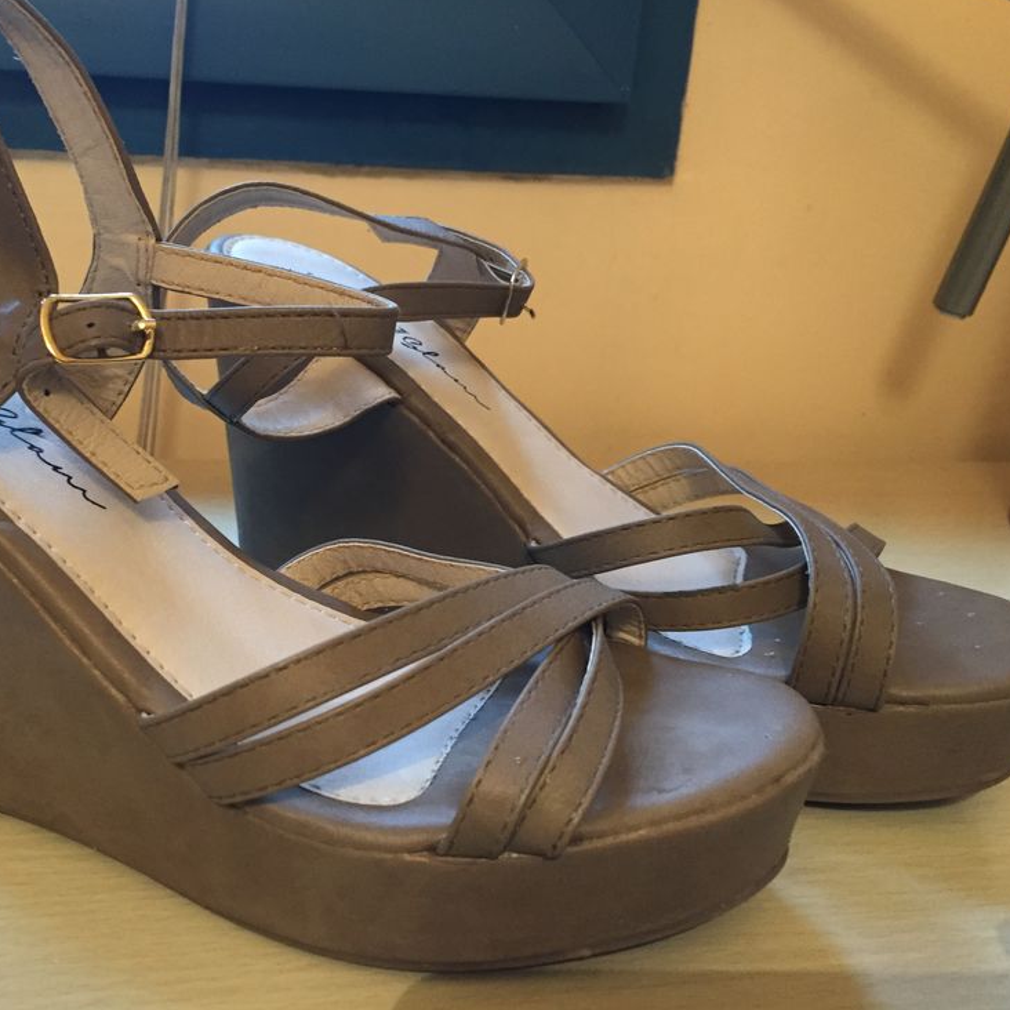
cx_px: 393
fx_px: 1155
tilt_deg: -19.9
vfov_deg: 47.2
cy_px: 501
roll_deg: -5.1
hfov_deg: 46.9
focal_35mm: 35
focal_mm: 4.15
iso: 250
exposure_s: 1/20
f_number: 2.2
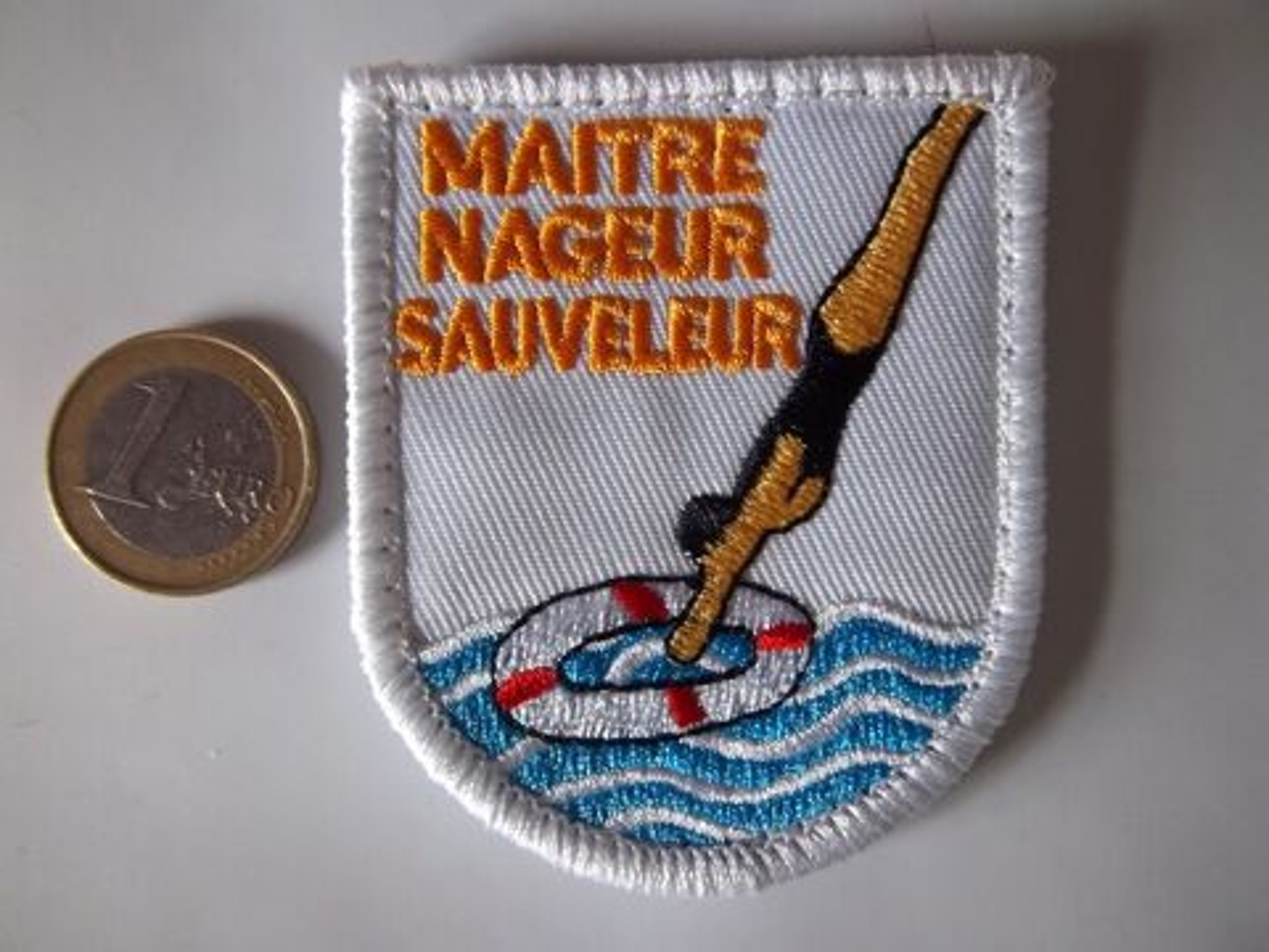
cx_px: 634
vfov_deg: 49.7
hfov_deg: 63.4
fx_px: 1026
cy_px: 476
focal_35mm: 28
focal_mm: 5.05
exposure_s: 1/30
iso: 100
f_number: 3.5
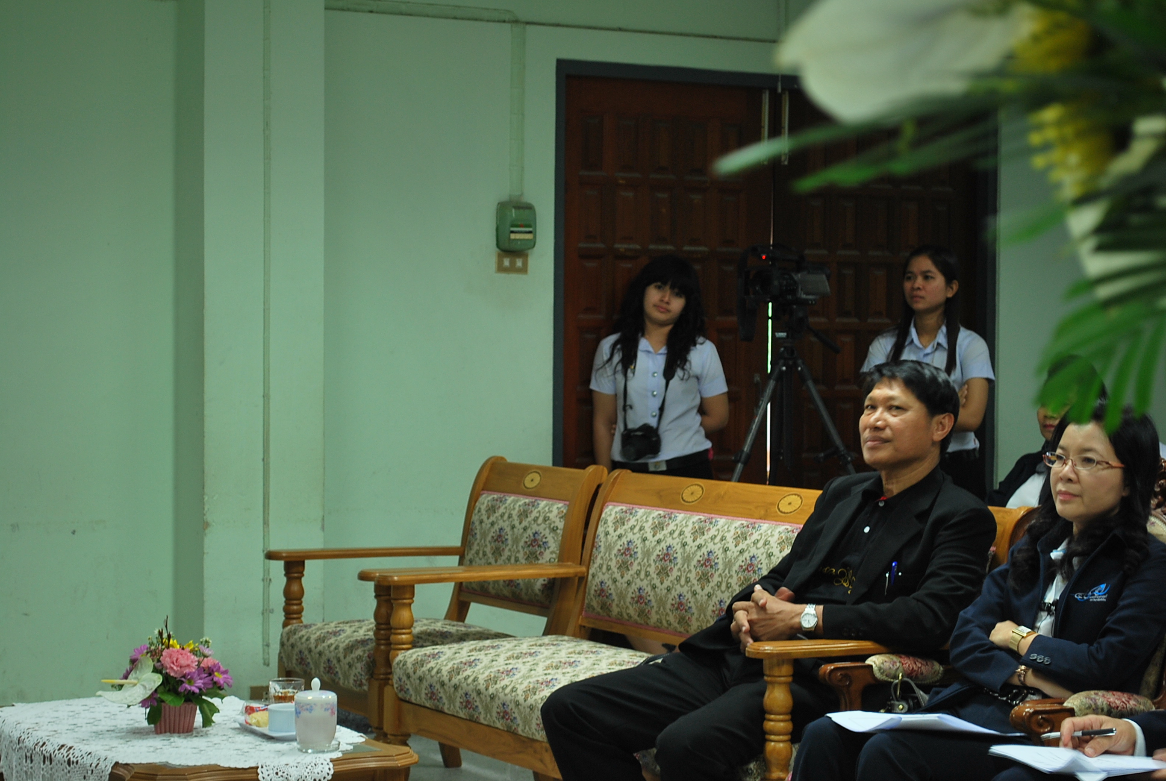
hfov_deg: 24.6
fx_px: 2675
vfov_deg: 16.6
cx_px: 583
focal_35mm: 82
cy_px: 390
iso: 200
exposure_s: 1/6
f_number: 5.6
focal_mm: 55
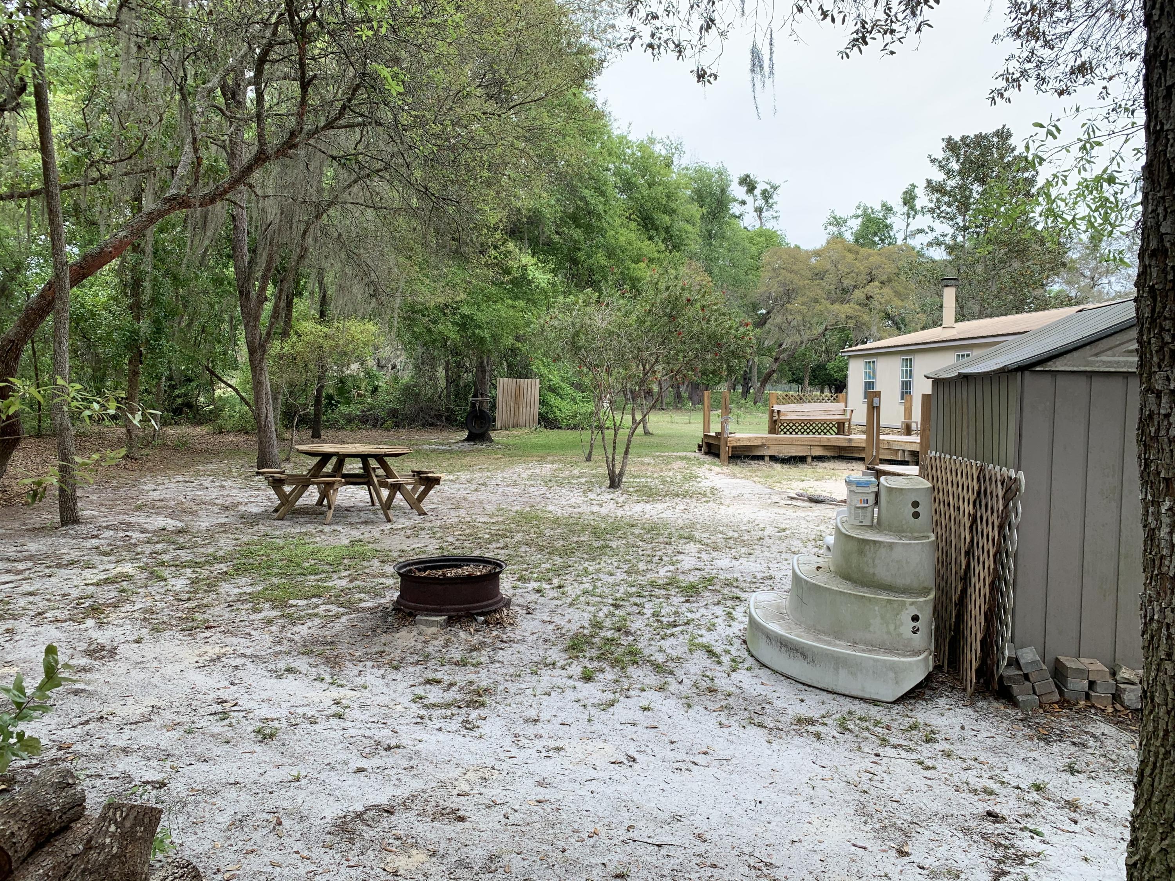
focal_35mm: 26
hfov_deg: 67.3
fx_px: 883
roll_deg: -0.8
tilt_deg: -3.7
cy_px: 440
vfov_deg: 53.1
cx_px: 588
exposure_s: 1/507
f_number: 1.8
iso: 25
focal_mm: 4.25
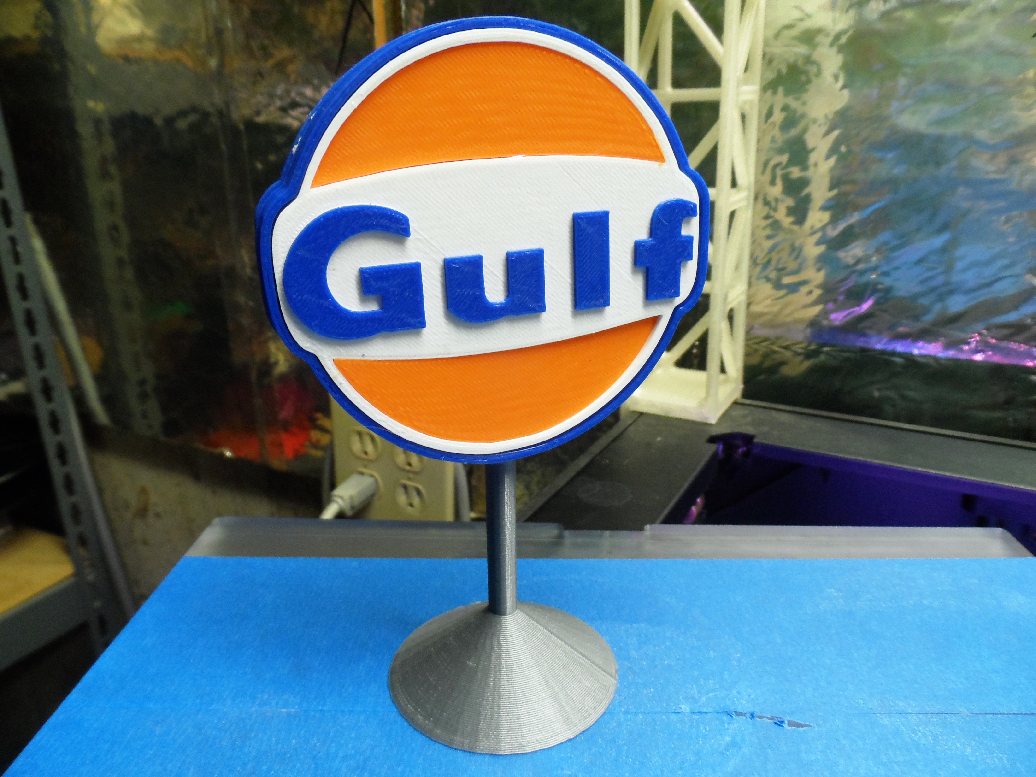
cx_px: 518
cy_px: 388
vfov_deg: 56.8
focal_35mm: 24
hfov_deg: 71.6
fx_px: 718
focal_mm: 4
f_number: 3.2
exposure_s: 1/30
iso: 240
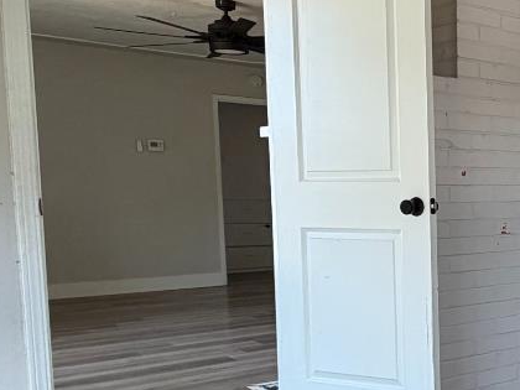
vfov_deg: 28.9
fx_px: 751
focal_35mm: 50
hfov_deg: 30.3
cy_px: 258
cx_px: 676
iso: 100
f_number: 2.2
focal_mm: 2.22
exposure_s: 1/121
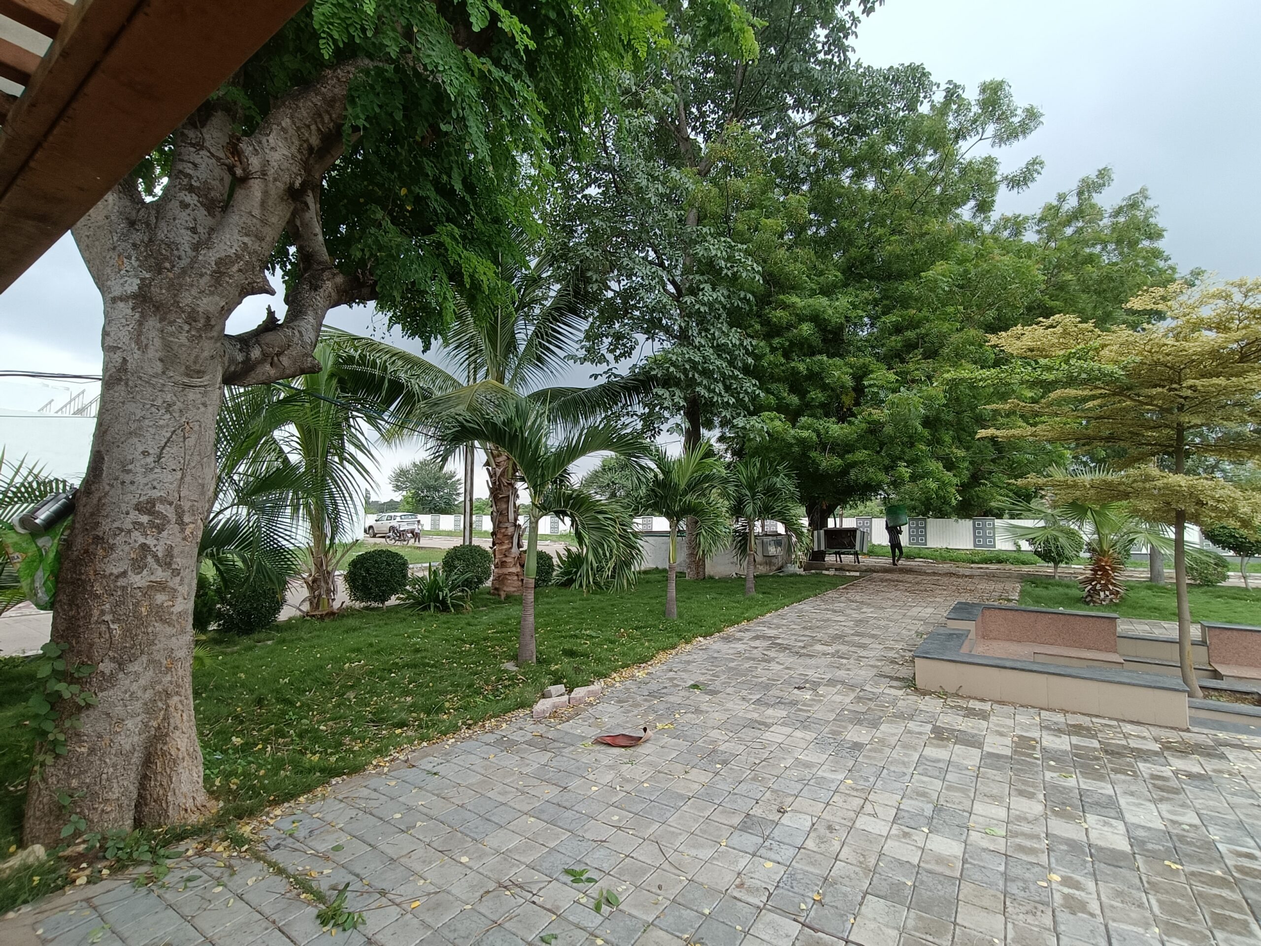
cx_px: 630
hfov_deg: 94.5
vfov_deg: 78.1
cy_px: 473
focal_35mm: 16
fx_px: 583
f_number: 2.2
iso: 64
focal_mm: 1.68
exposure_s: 1/220
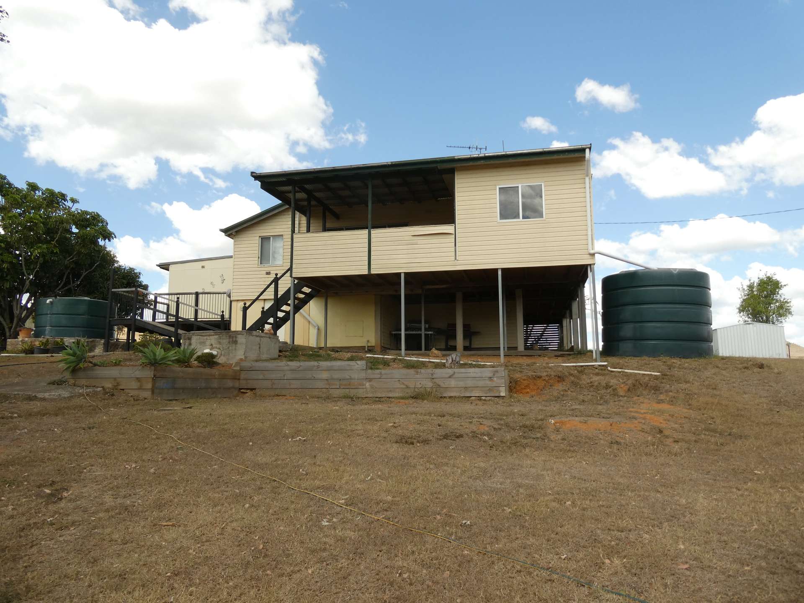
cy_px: 302
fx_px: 557
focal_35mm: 24
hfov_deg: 71.6
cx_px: 402
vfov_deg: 56.8
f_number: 3.3
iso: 80
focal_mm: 4.3
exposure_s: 1/640
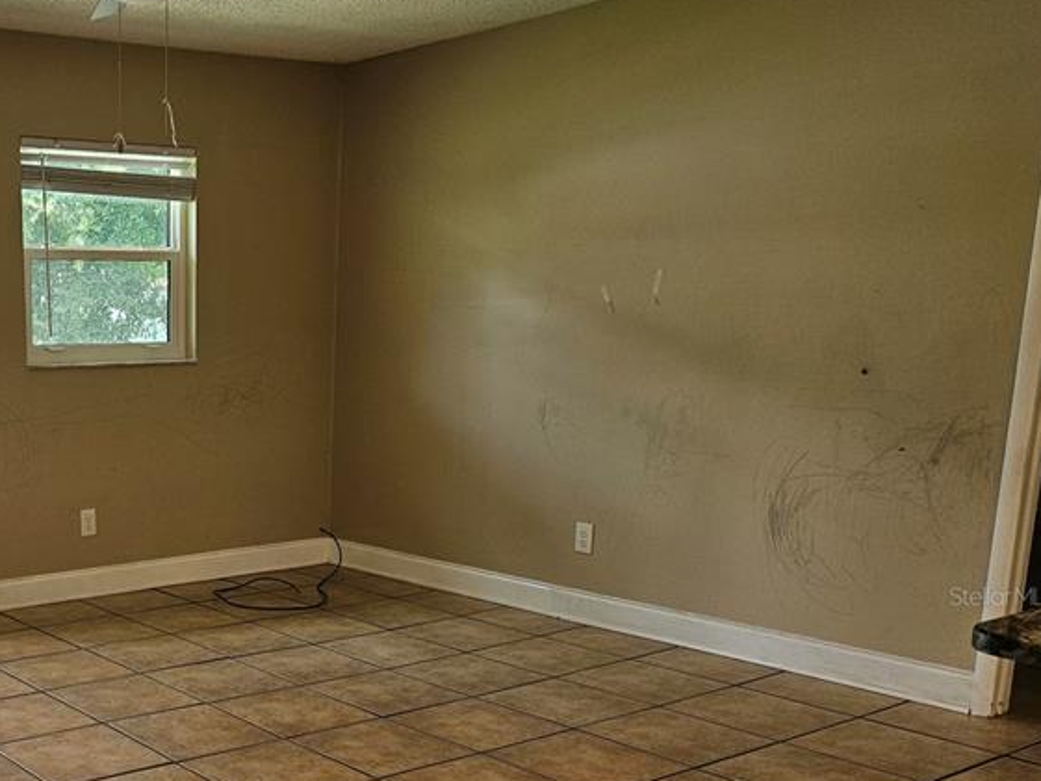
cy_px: 595
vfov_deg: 33.6
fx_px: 1263
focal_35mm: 42
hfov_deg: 41.4
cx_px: 111
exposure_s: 1/120
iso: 100
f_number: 1.8
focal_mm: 5.4
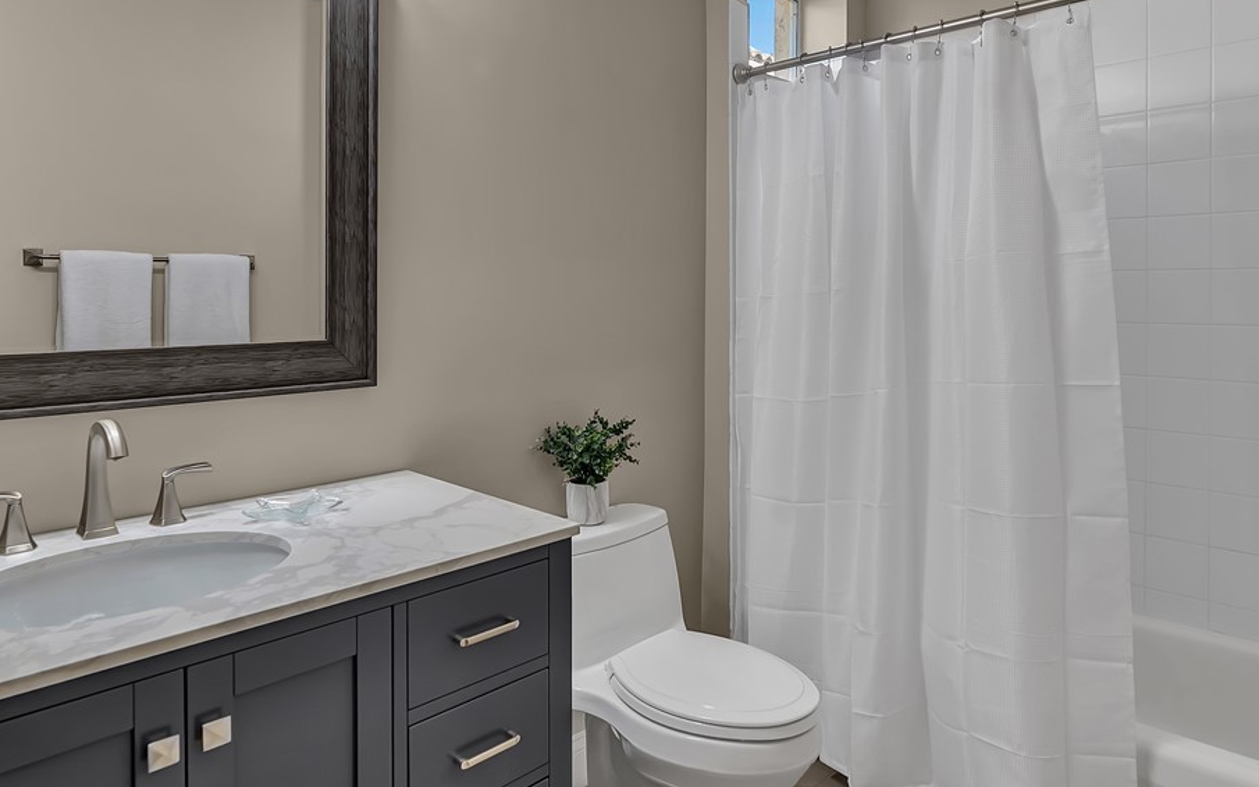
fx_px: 755
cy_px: 312
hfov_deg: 79.6
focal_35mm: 22
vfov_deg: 54.7
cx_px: 632
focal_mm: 12
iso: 320
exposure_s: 1/20
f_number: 6.3
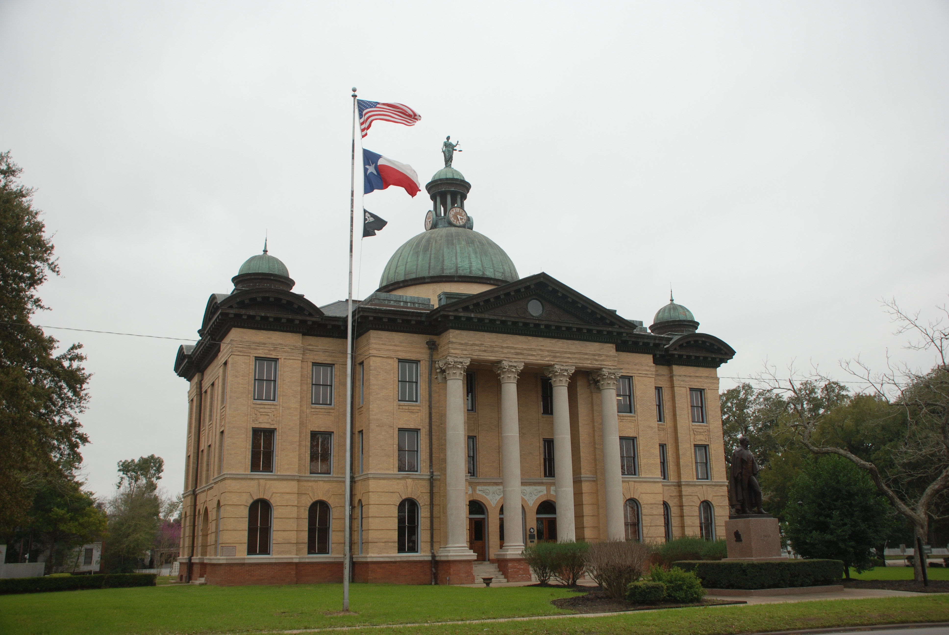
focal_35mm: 33
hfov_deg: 57.2
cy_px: 318
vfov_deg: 40.1
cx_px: 474
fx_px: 871
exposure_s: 1/125
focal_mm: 22
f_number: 3.8
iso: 140
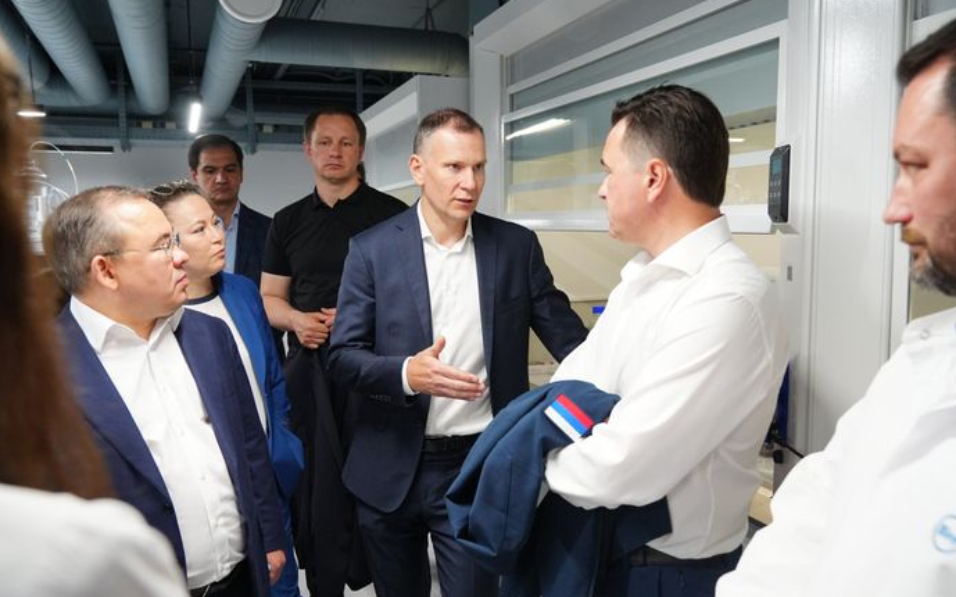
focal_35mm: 30
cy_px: 318
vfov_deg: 41.8
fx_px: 781
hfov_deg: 62.9
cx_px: 472
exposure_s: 1/400
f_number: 4.5
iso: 4000
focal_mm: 29
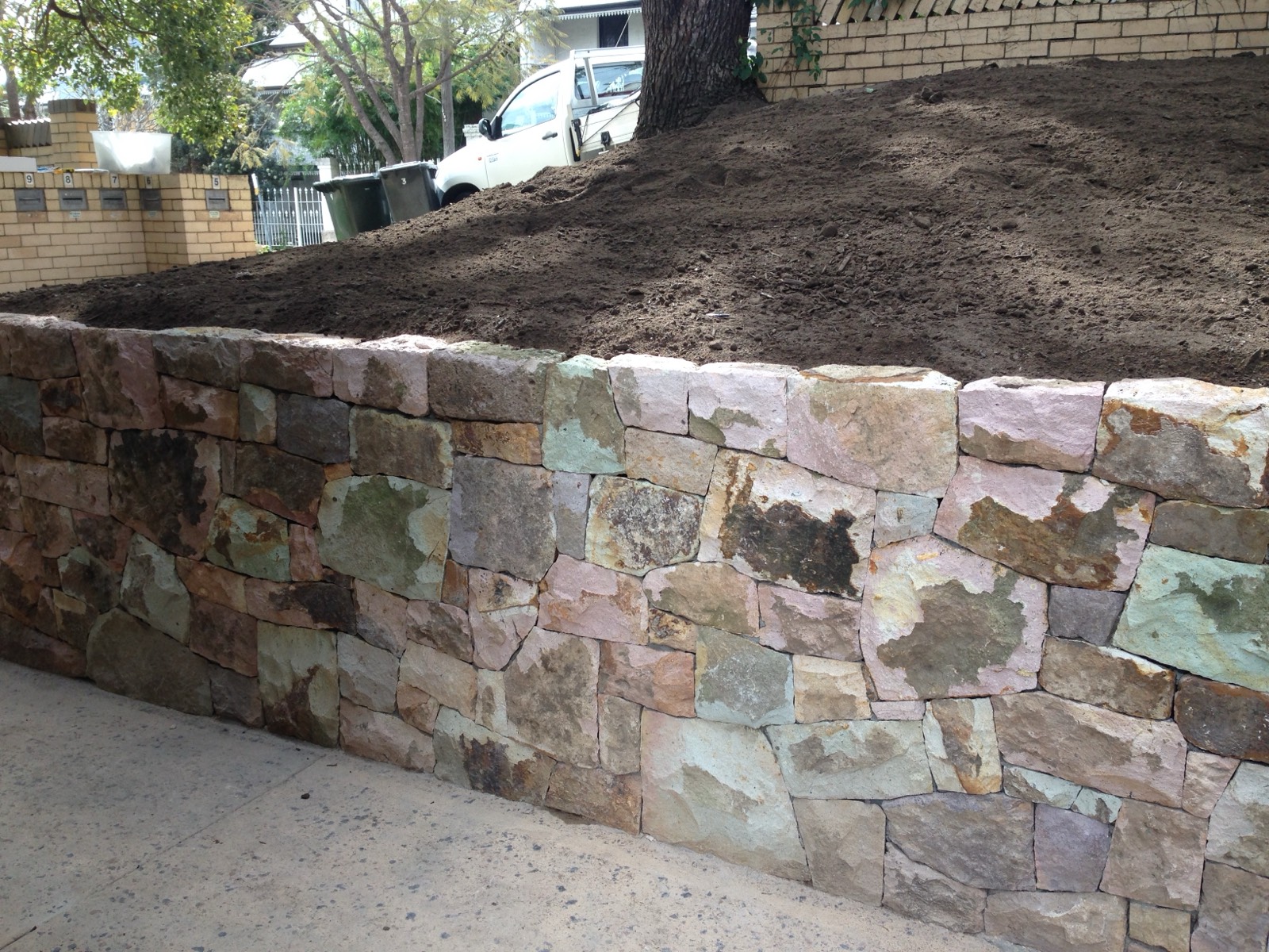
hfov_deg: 55.4
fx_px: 1210
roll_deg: -0.3
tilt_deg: -13.8
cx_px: 634
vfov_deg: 42.9
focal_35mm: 33
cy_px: 476
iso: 50
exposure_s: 1/122
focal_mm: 4.12
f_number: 2.4
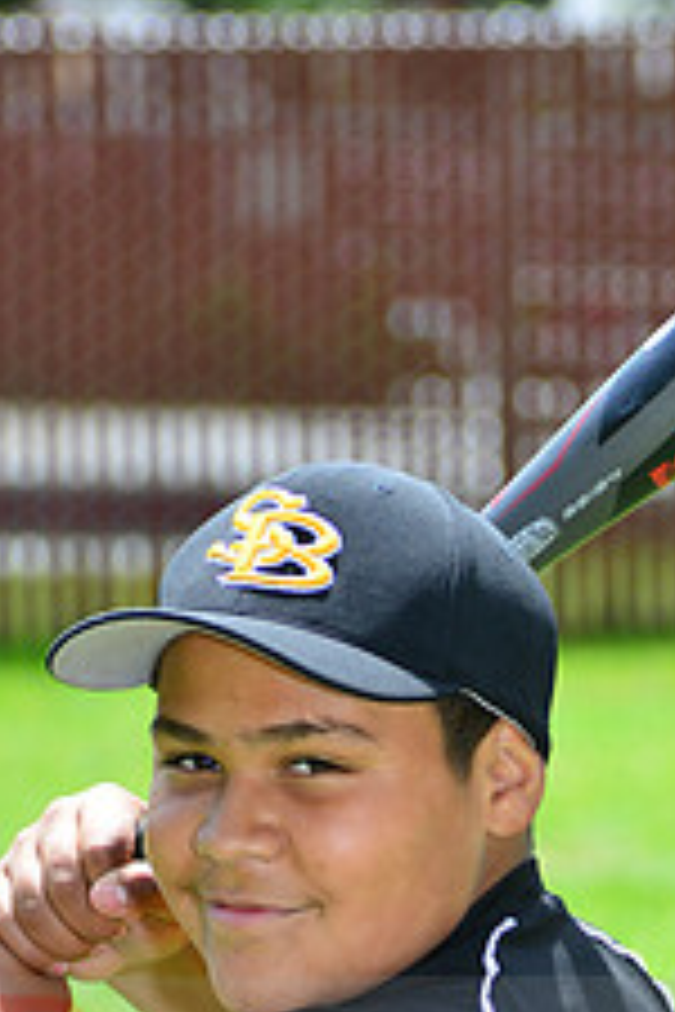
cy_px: 1039
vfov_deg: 5.5
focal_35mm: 373
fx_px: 10490
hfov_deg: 3.7
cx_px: 457
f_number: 8
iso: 200
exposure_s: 1/200
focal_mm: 145
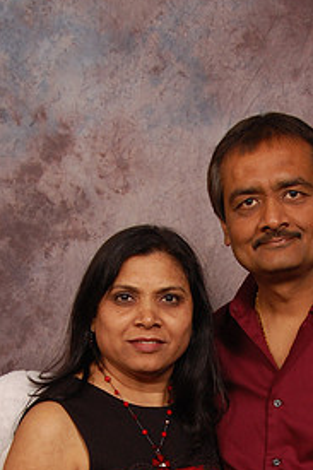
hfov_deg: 14.3
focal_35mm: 95
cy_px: 429
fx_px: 1240
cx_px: 260
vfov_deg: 21.0
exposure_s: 1/200
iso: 400
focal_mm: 30
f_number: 5.6
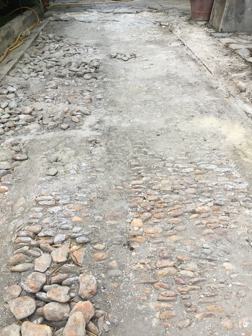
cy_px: 168
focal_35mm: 29
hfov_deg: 48.2
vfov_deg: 61.7
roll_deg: +1.6
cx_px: 126
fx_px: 281
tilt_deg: -32.8
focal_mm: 4.15
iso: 32
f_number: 2.2
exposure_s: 1/33
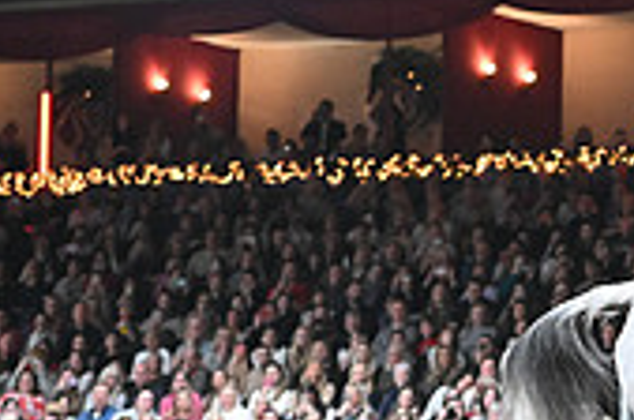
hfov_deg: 8.3
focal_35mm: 241
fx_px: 4236
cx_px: 1080
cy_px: 189
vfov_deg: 5.7
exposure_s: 1/640
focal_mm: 70
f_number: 3.5
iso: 6400
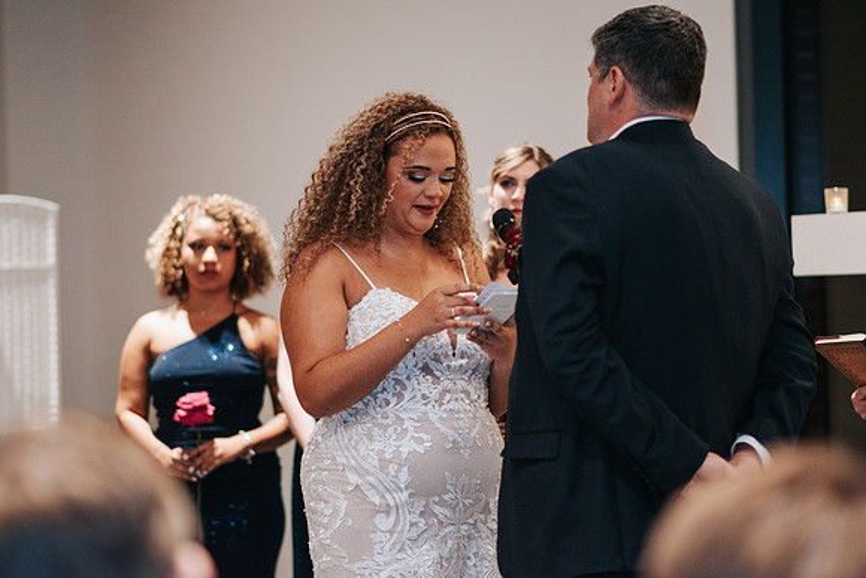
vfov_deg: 10.8
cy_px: 289
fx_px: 3068
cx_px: 433
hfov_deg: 16.1
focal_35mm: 128
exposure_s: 1/160
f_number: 1.8
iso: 800
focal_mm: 85
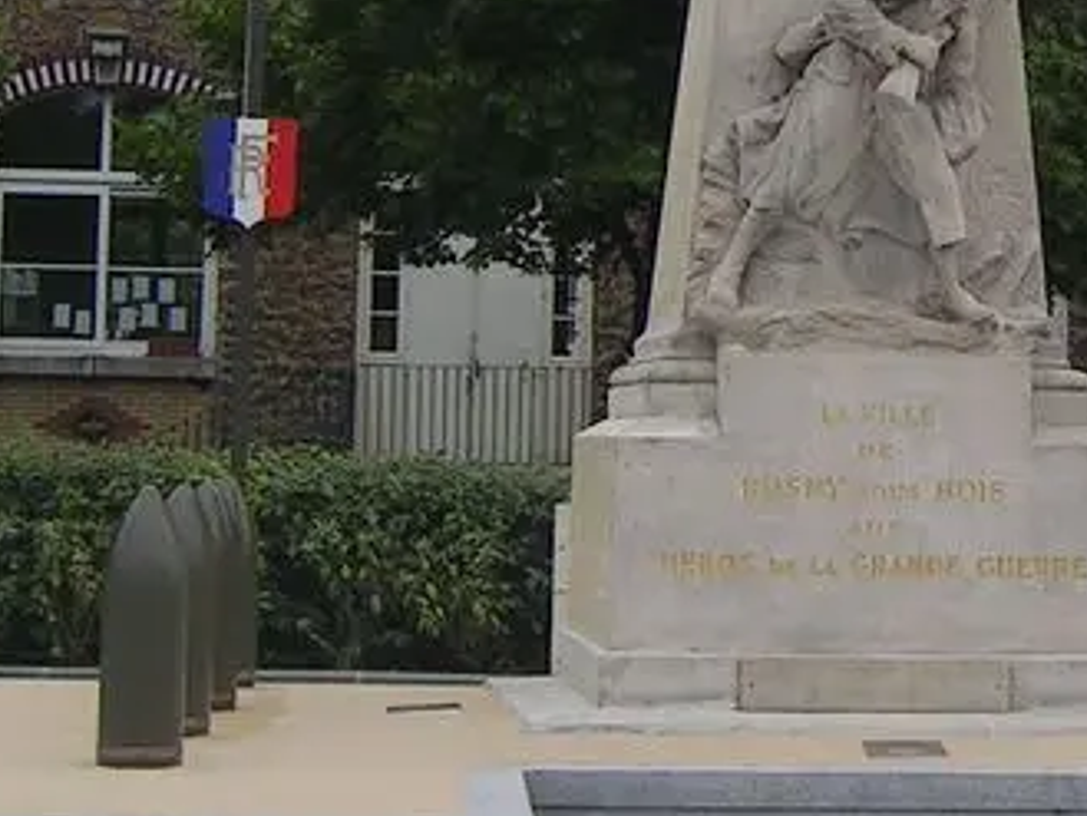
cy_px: 66
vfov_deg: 13.1
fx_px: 3518
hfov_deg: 17.4
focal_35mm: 112
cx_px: 915
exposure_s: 1/355
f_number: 4.8
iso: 50
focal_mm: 5.6
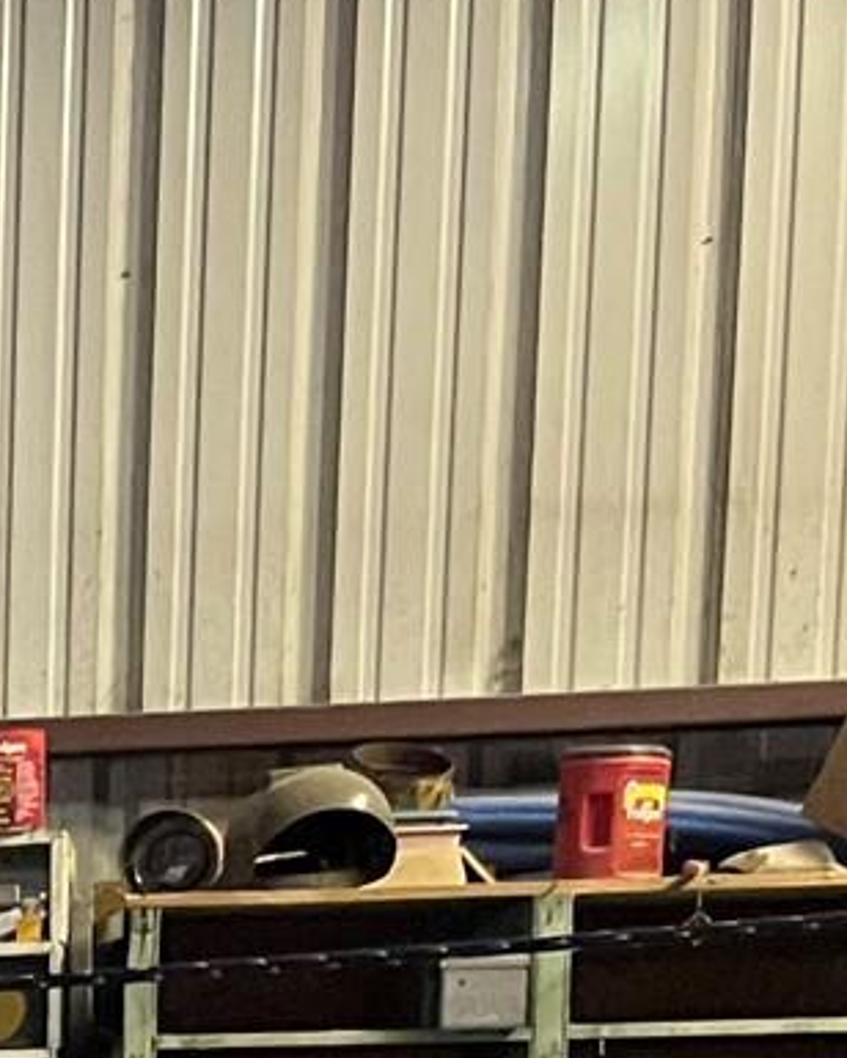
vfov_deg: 13.2
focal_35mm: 135
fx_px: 4230
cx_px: -1221
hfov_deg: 10.0
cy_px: 1718
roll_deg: +1.3
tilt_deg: -7.6
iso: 500
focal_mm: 5.1
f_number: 1.6
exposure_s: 1/30
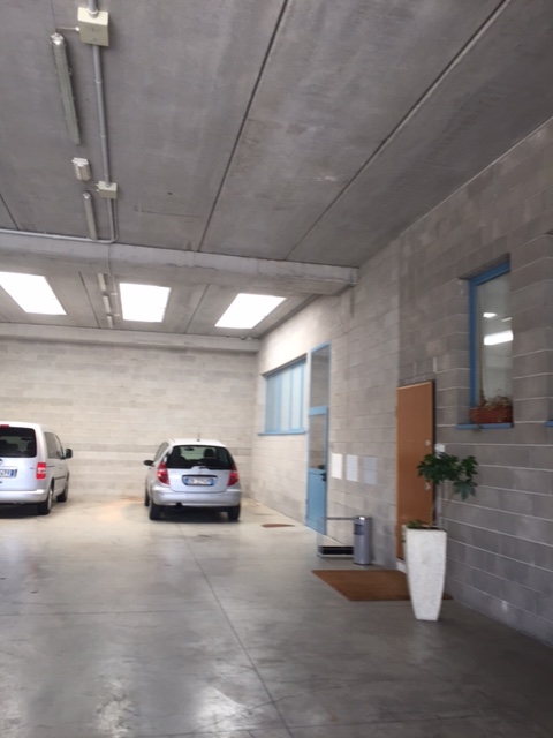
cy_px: 369
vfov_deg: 61.7
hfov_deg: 48.2
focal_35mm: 29
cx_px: 276
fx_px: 618
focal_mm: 4.15
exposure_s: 1/100
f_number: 2.2
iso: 50
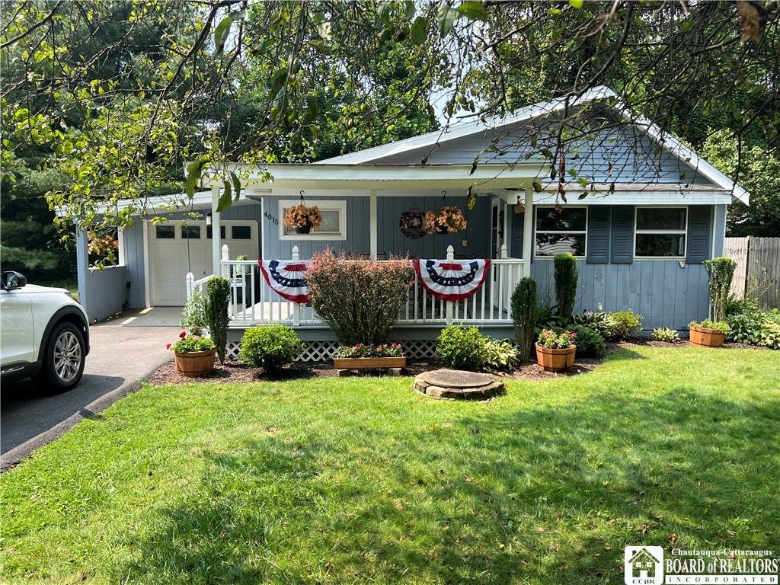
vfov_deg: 53.1
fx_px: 586
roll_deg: +0.1
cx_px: 390
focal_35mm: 26
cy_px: 292
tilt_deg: -4.2
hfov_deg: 67.3
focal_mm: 5.7
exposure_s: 1/1183
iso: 50
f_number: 1.5
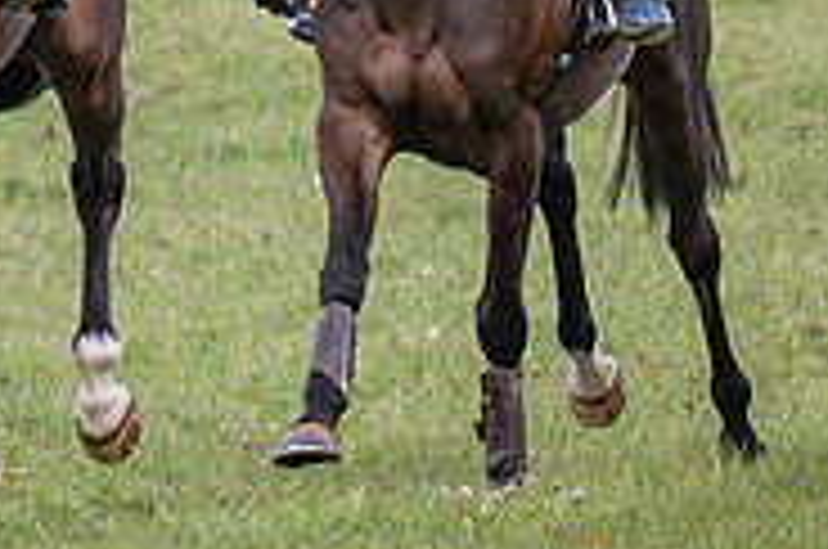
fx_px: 26633
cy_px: -158
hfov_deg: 1.8
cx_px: -395
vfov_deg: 1.2
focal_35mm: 1160
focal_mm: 120
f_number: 4
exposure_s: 1/2000
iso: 400
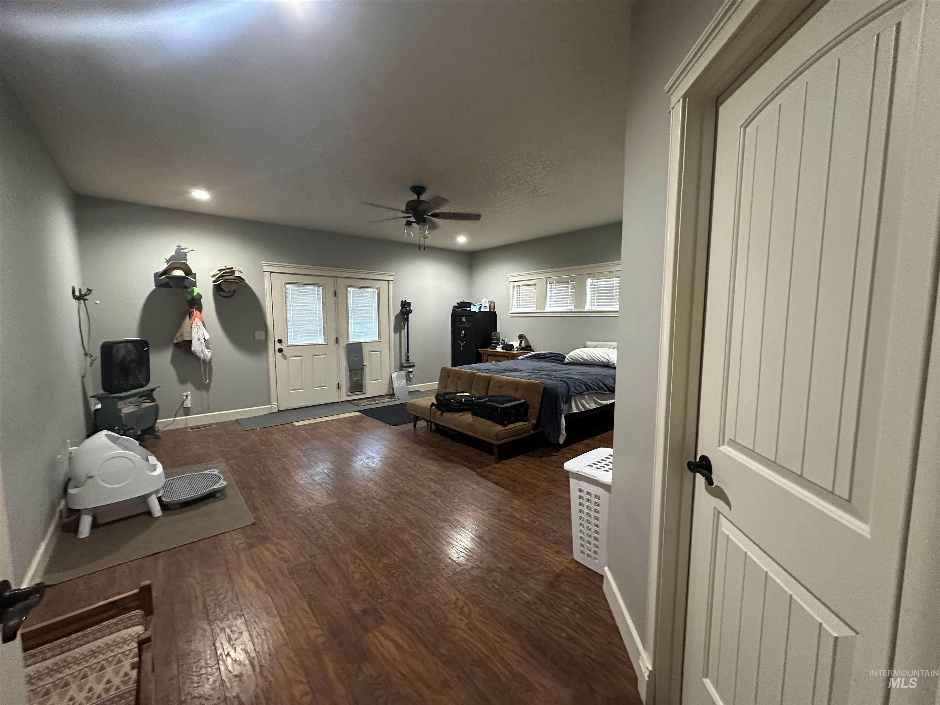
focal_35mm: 14
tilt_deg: -5.4
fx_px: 380
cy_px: 352
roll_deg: +0.1
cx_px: 470
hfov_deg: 102.1
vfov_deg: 85.7
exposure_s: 1/60
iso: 800
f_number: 2.2
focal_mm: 2.22
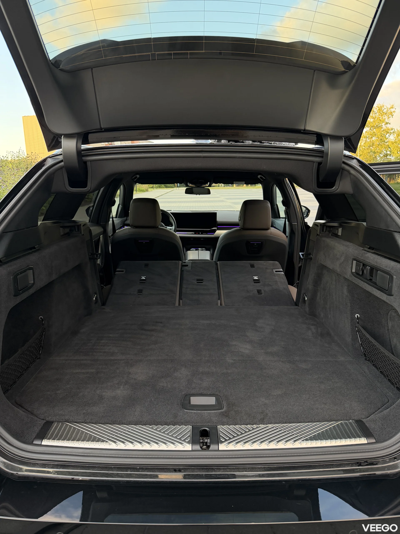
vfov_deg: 71.6
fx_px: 370
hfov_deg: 56.8
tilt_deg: -13.6
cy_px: 267
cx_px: 200
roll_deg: +1.4
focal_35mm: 24
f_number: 1.78
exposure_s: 1/93
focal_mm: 6.76
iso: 200
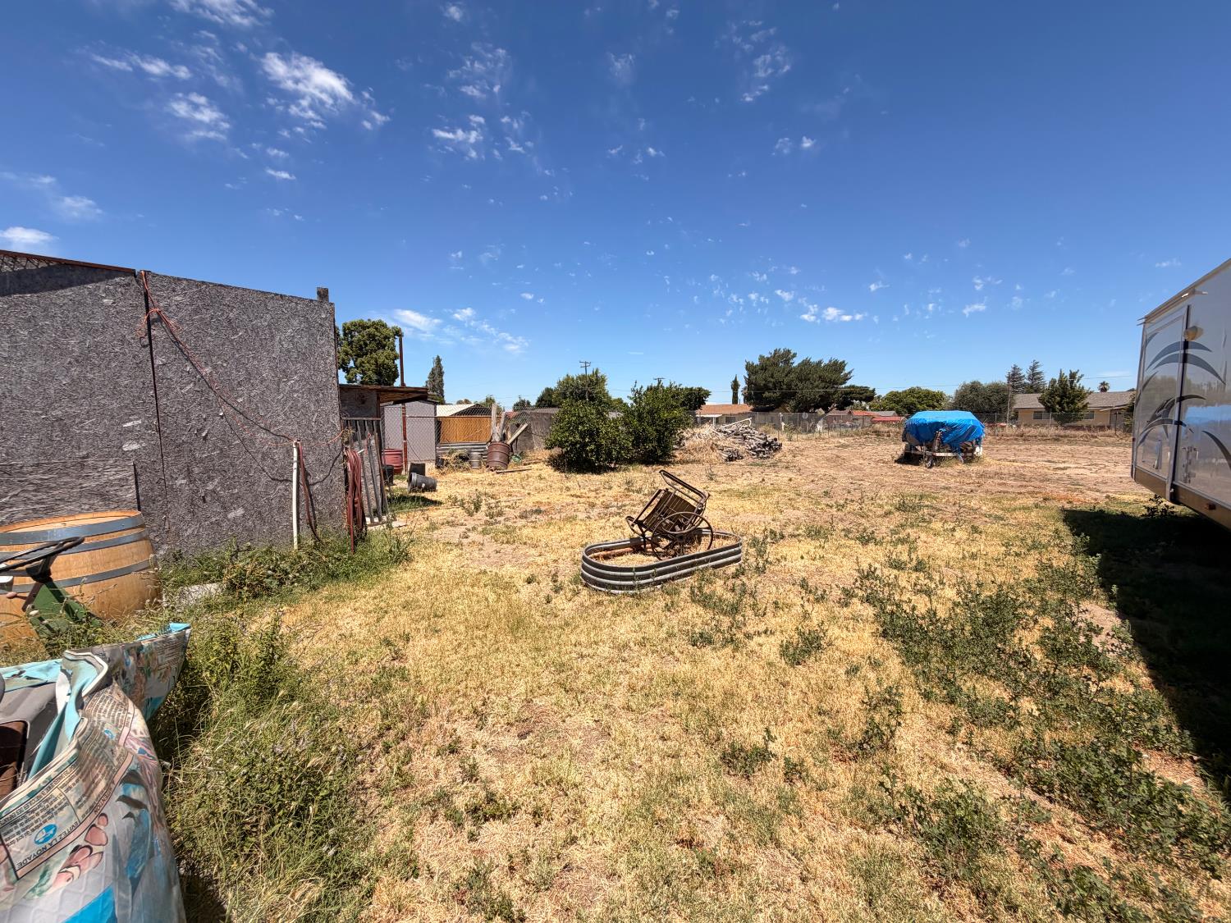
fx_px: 498
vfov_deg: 85.7
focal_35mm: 14
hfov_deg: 102.1
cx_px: 616
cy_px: 462
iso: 20
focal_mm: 2.22
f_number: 2.2
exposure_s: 1/901
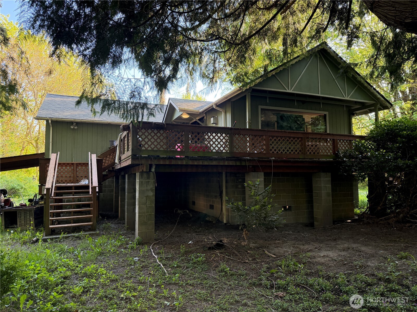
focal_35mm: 24
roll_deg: +1.4
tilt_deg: +5.1
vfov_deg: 56.8
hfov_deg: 71.6
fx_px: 289
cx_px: 208
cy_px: 156
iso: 200
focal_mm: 6.76
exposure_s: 1/128
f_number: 1.78
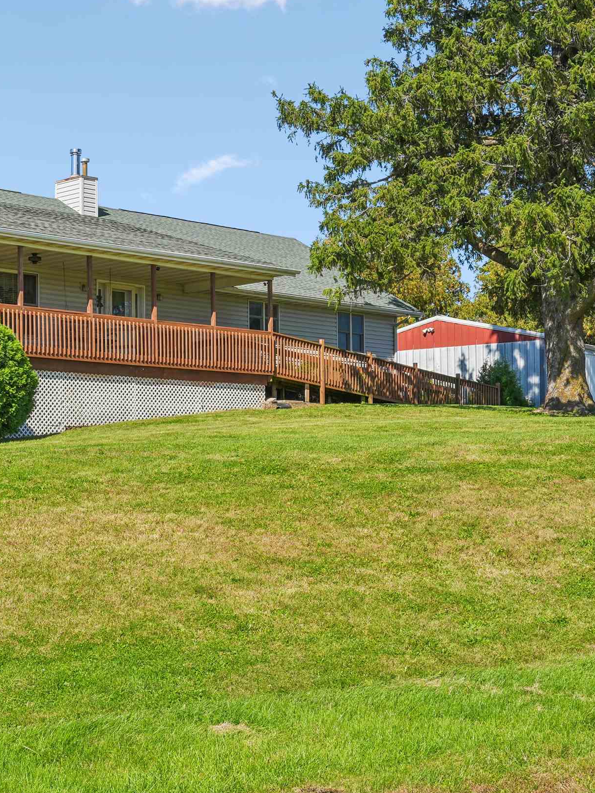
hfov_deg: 22.5
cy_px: 325
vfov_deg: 30.2
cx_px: 82
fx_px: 1467
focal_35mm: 64
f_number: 10
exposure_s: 1/200
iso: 100
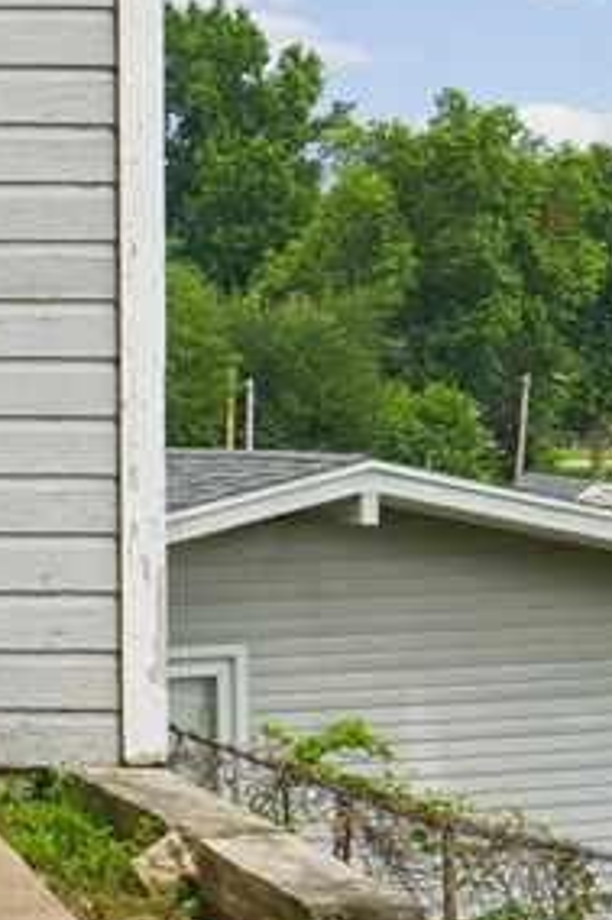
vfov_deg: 12.9
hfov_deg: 8.1
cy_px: 173
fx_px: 4034
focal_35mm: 158
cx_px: -819
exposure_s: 1/19
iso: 400
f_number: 9
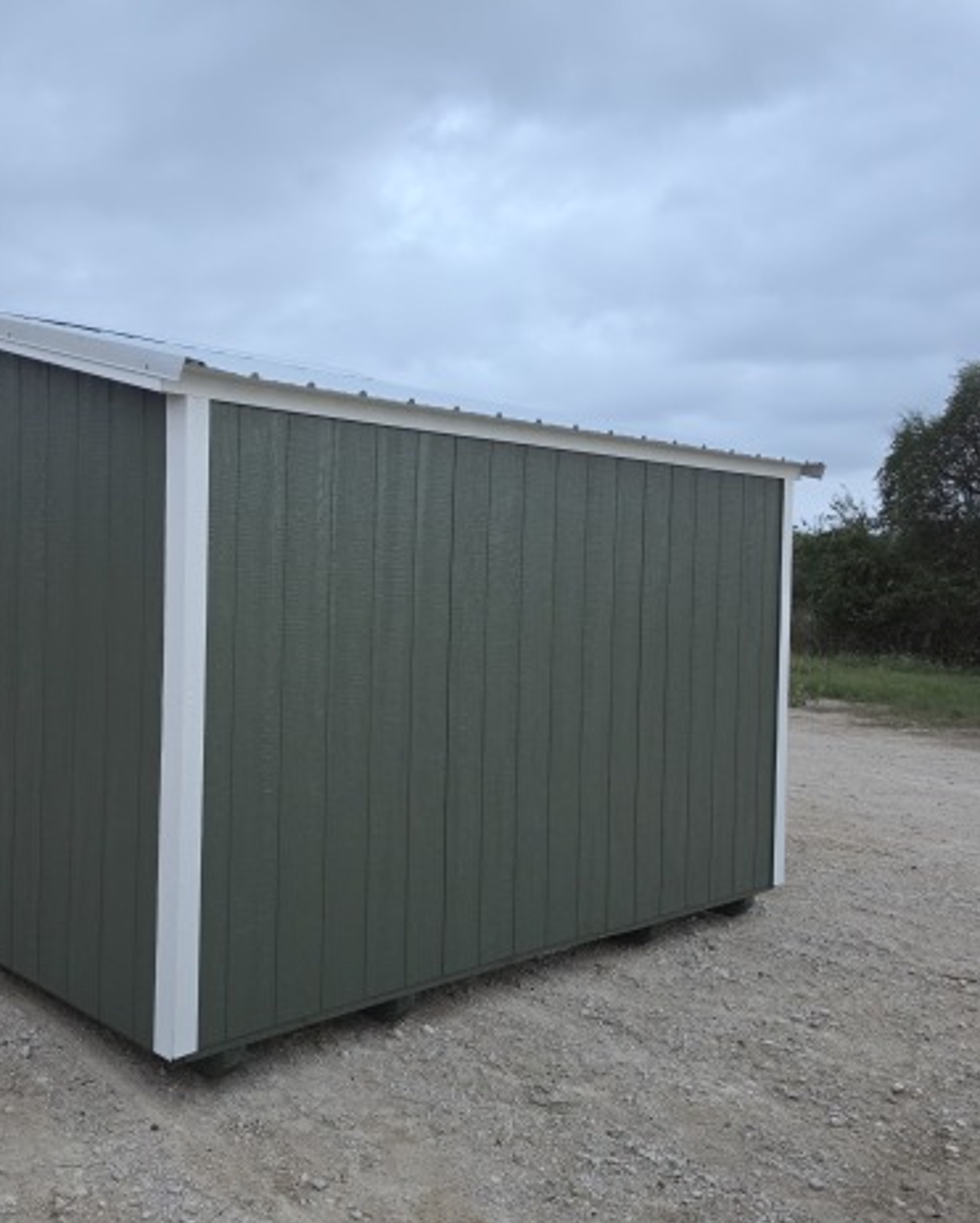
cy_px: 626
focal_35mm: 31
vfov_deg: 57.1
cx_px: 235
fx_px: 1123
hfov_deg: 45.4
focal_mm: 6.5
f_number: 1.4
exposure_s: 1/120
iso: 800
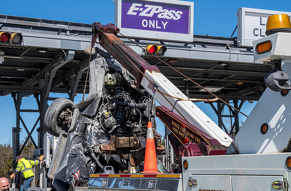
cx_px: 135
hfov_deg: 29.4
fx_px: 555
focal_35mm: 69
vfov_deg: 19.5
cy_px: 82
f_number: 20
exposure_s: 1/320
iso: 400
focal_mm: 38
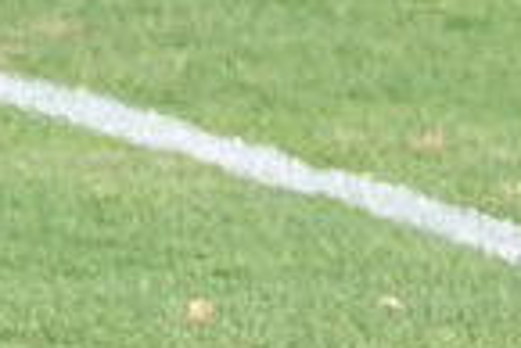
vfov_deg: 0.4
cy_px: 724
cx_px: 483
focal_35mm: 3464
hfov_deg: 0.6
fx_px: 50181
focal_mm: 450
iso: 800
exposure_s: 1/2000
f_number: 10
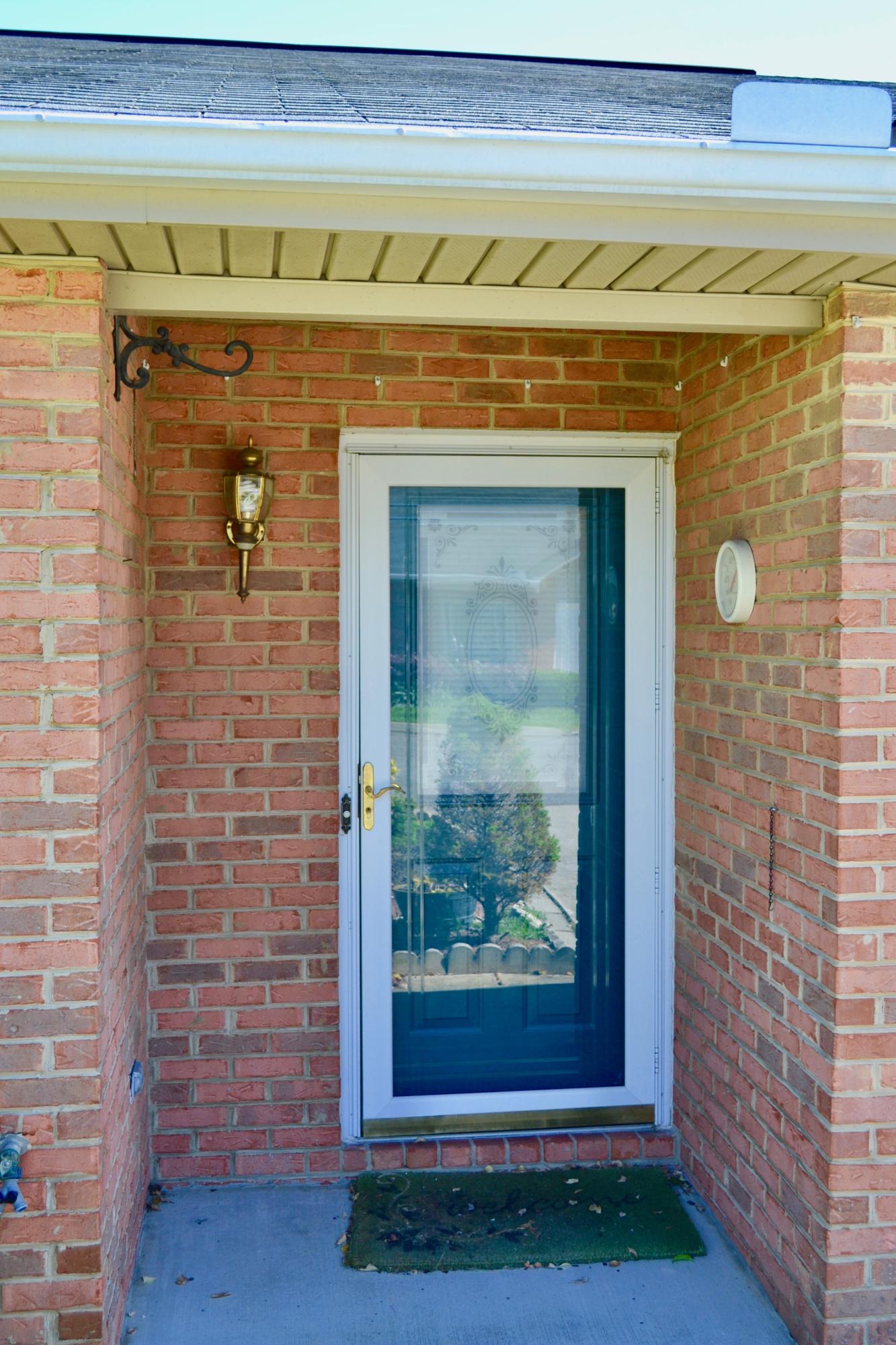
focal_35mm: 36
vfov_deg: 53.1
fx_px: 1344
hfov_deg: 36.9
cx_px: 448
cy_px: 672
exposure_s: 1/125
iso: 160
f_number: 5.6
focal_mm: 24
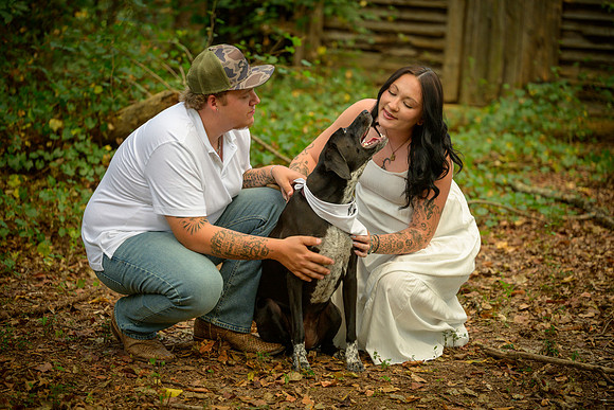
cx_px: 307
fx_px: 1791
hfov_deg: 19.5
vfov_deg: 13.0
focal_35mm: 105
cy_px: 205
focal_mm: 105
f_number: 3.3
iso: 1100
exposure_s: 1/125
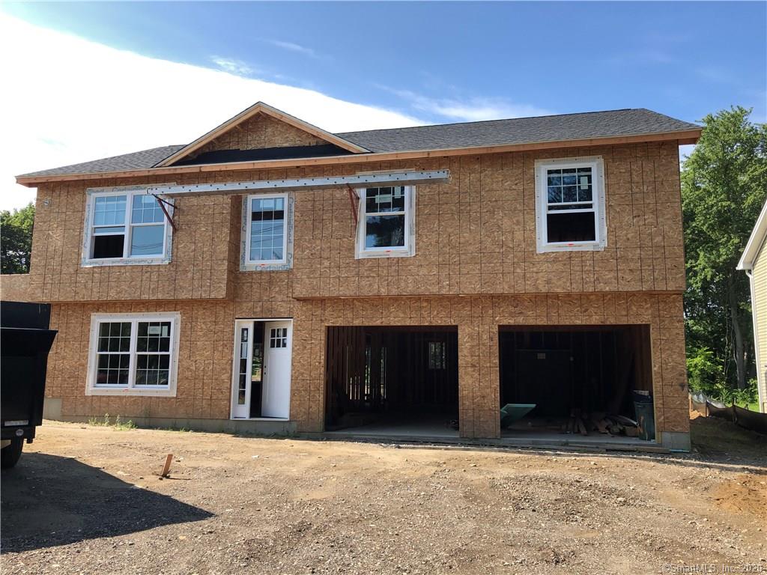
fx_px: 620
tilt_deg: +6.9
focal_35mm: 28
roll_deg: +0.6
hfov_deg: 63.4
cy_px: 288
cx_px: 384
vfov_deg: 49.7
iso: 20
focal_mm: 3.99
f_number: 1.8
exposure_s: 1/1021
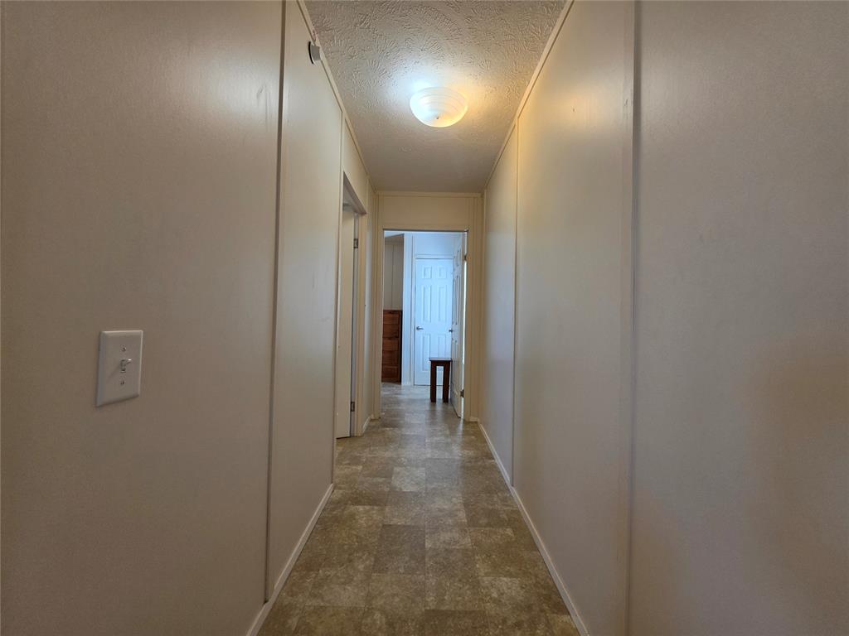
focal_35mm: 13
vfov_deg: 89.9
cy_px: 318
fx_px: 319
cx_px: 424
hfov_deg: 106.2
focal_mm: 2.2
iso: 64
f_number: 1.9
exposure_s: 1/120
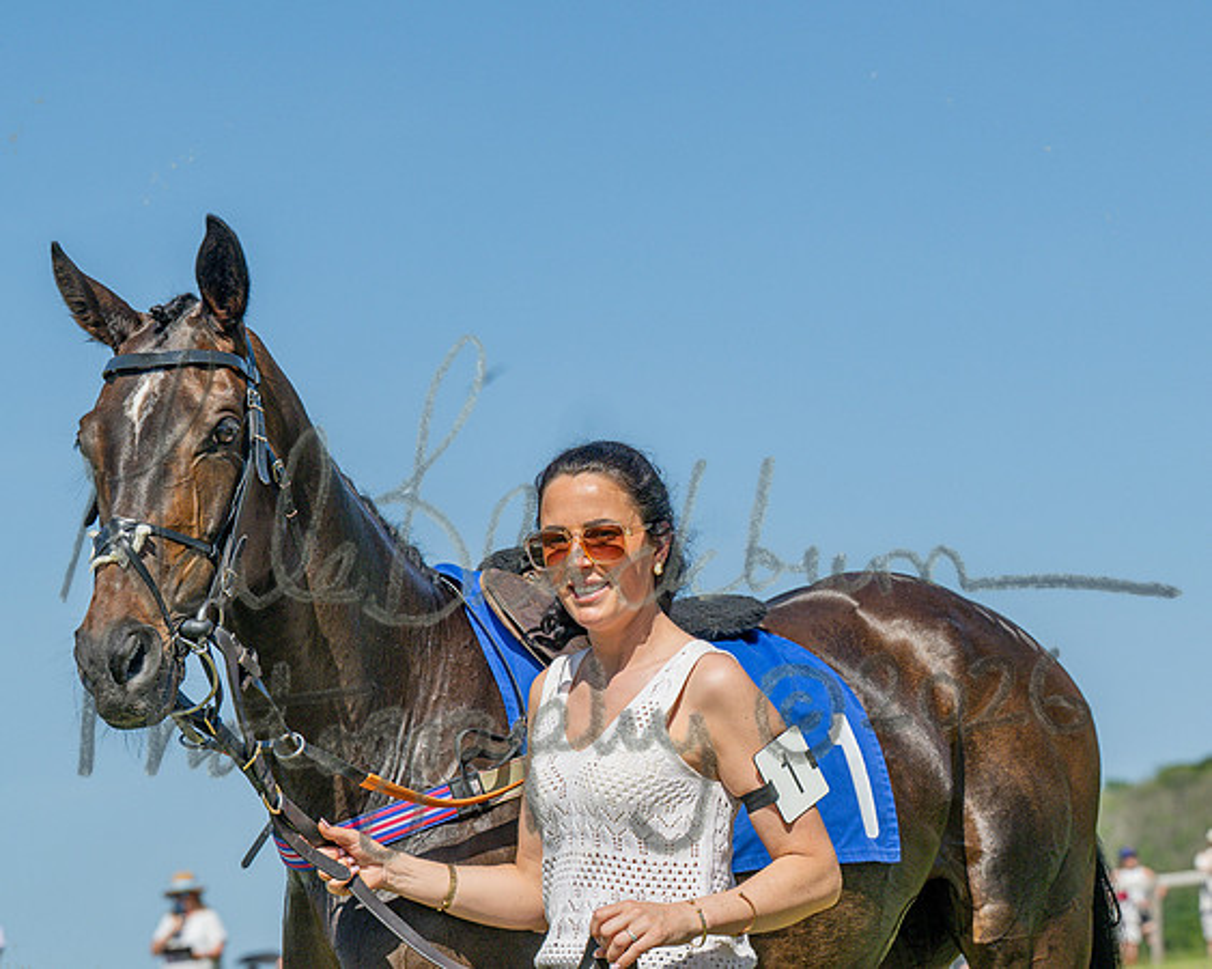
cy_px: 484
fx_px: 4485
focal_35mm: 125
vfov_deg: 12.3
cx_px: 606
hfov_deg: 15.4
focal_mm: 74
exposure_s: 1/2500
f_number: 4.5
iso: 200
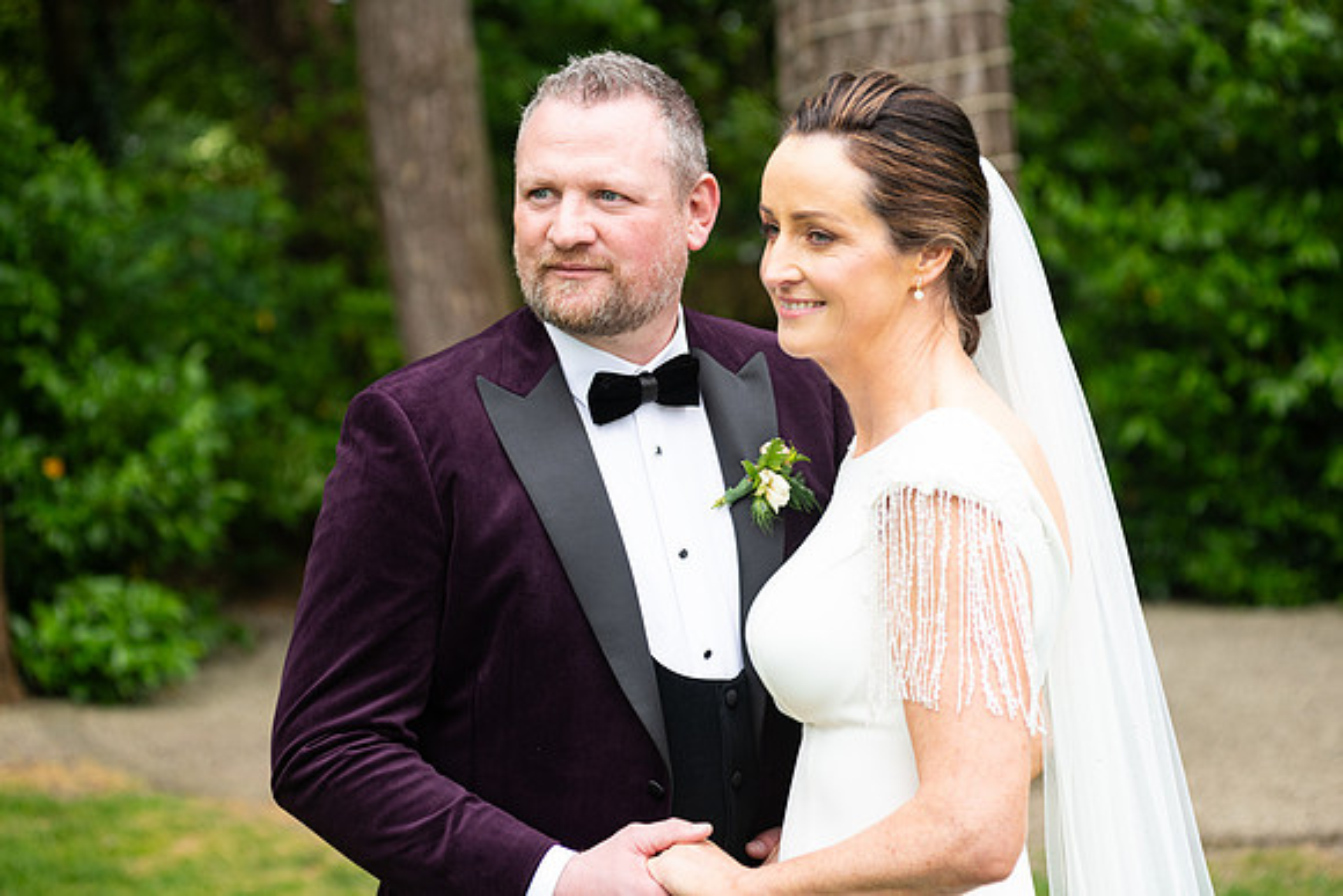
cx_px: 672
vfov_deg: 17.1
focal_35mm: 80
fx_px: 2985
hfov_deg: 25.4
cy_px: 448
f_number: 3.5
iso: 250
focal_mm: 80
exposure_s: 1/200
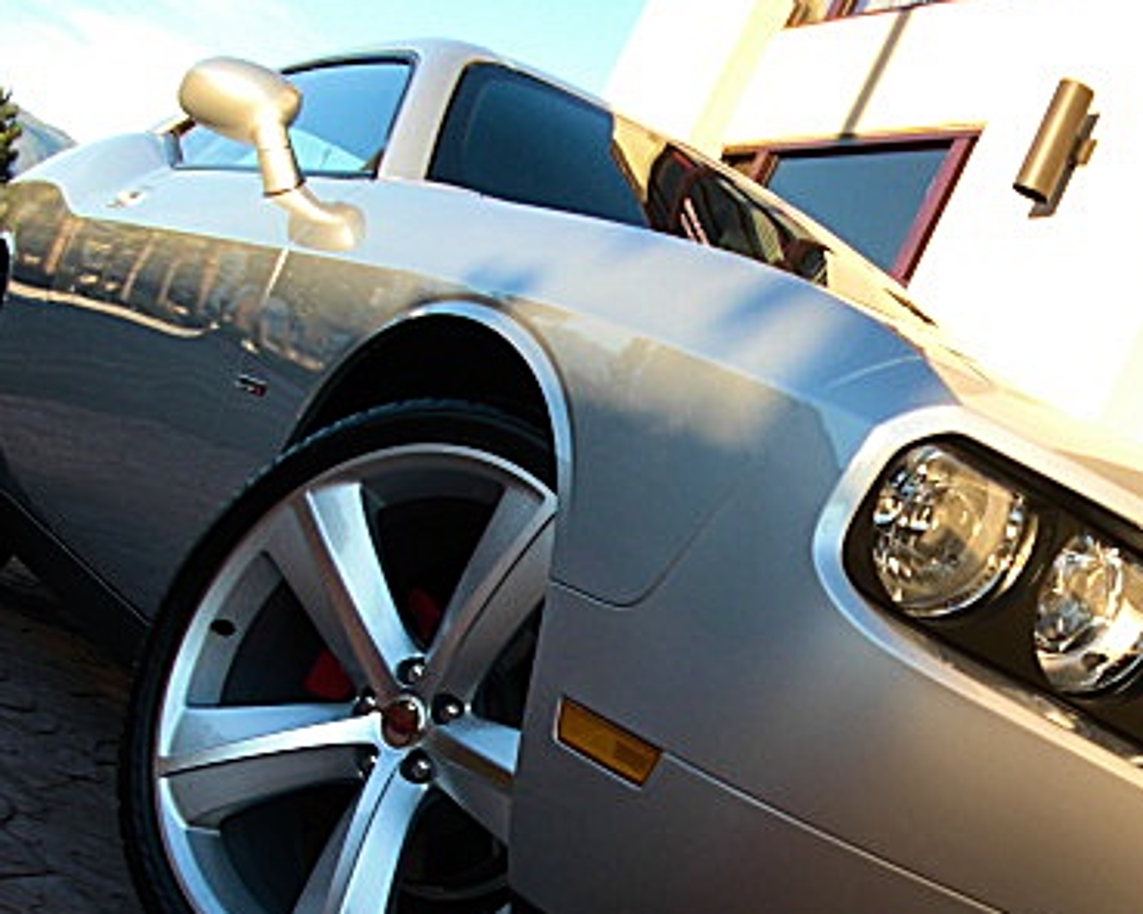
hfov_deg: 30.3
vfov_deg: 24.6
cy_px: 710
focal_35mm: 61
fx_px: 2063
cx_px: 889
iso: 50
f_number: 2.8
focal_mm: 6.3
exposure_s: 1/160
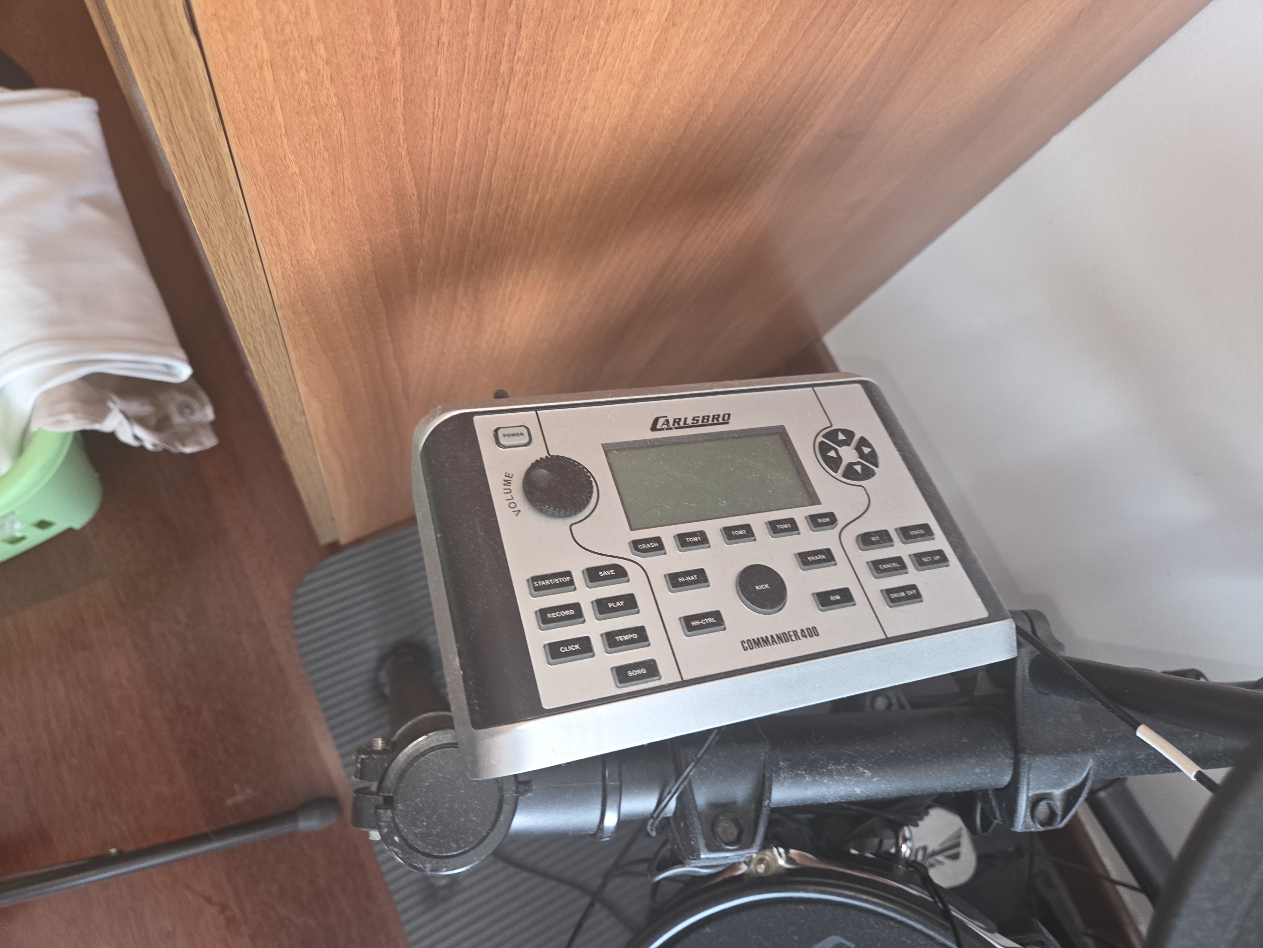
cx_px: 632
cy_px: 474
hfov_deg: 73.9
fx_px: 839
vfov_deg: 58.9
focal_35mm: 23
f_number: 1.8
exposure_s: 1/25
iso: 640
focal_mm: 5.4
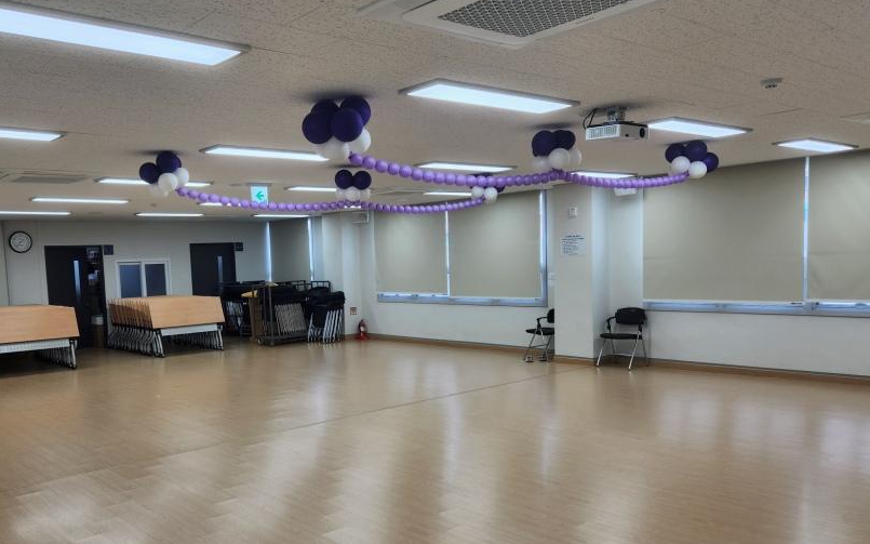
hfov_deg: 60.9
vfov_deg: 40.4
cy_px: 332
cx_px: 361
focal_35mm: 31
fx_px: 735
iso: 40
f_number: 1.8
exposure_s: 1/120
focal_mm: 5.4
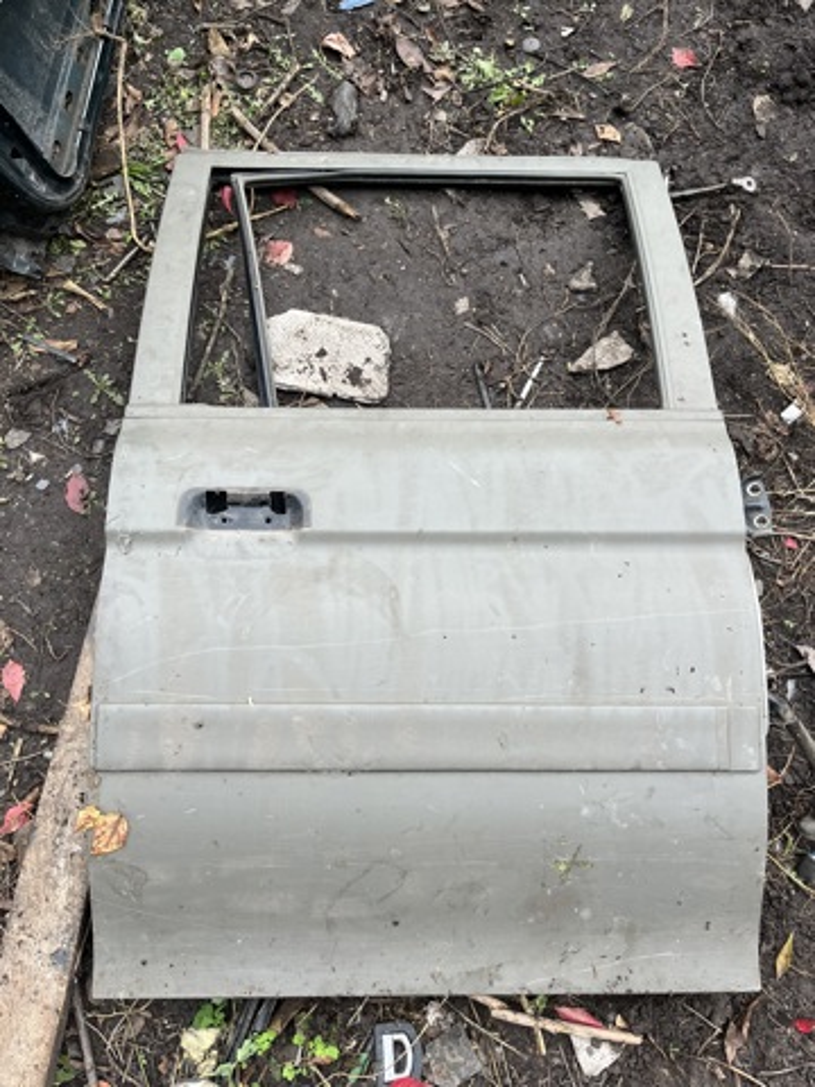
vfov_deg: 67.3
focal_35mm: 26
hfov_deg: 53.1
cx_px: 408
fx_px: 816
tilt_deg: -79.0
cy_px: 544
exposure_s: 1/122
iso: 50
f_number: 1.6
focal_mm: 5.1
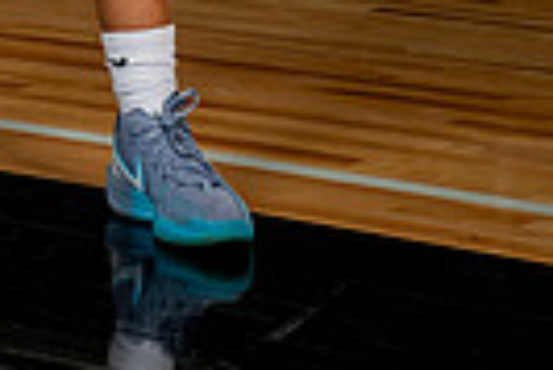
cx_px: 4
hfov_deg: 12.5
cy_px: -549
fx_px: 2491
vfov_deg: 7.8
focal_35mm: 162
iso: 250
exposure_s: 1/400
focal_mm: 48
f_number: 8
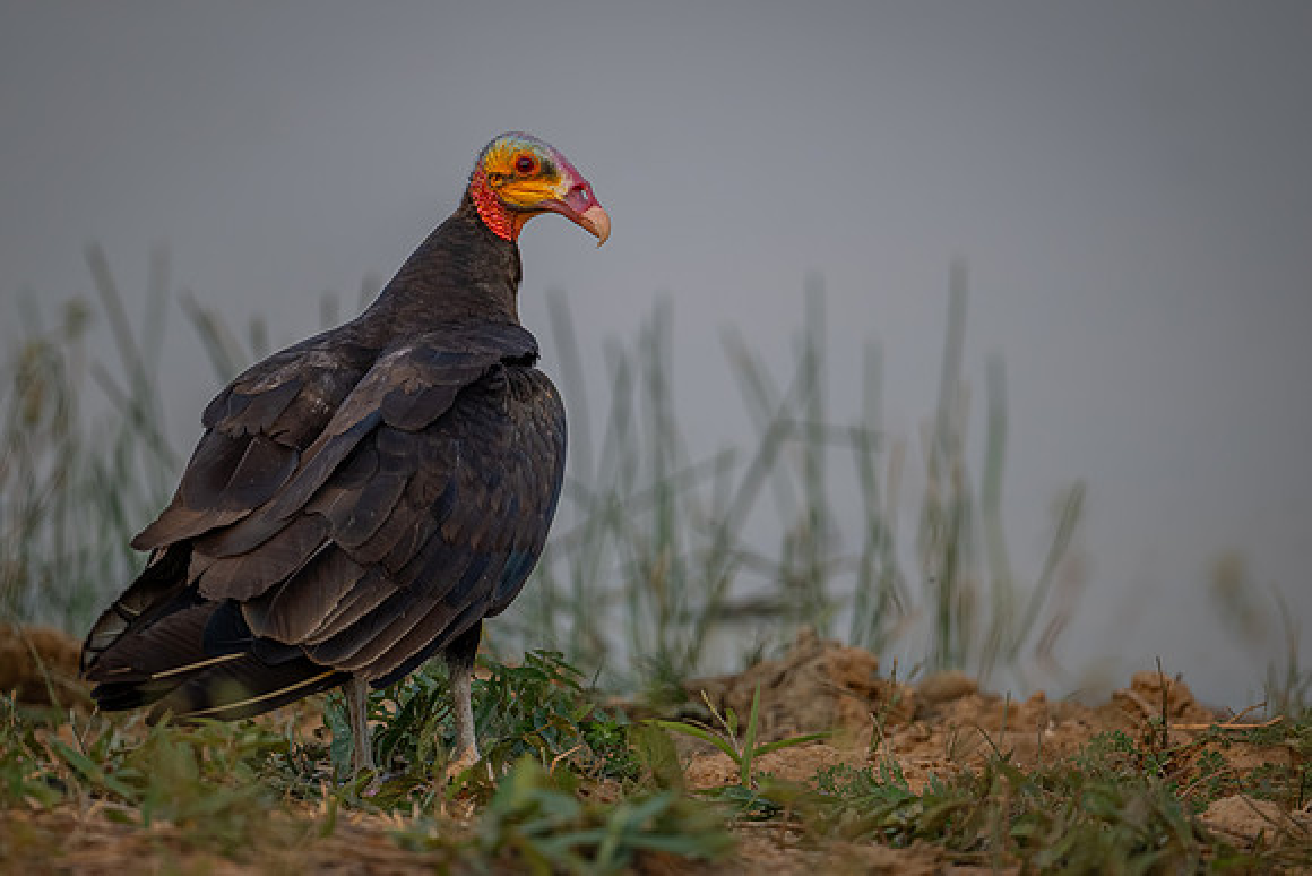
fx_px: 21189
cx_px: 591
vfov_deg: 2.4
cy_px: 402
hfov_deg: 3.5
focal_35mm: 581
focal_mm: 400
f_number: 4.5
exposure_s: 1/2000
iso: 560
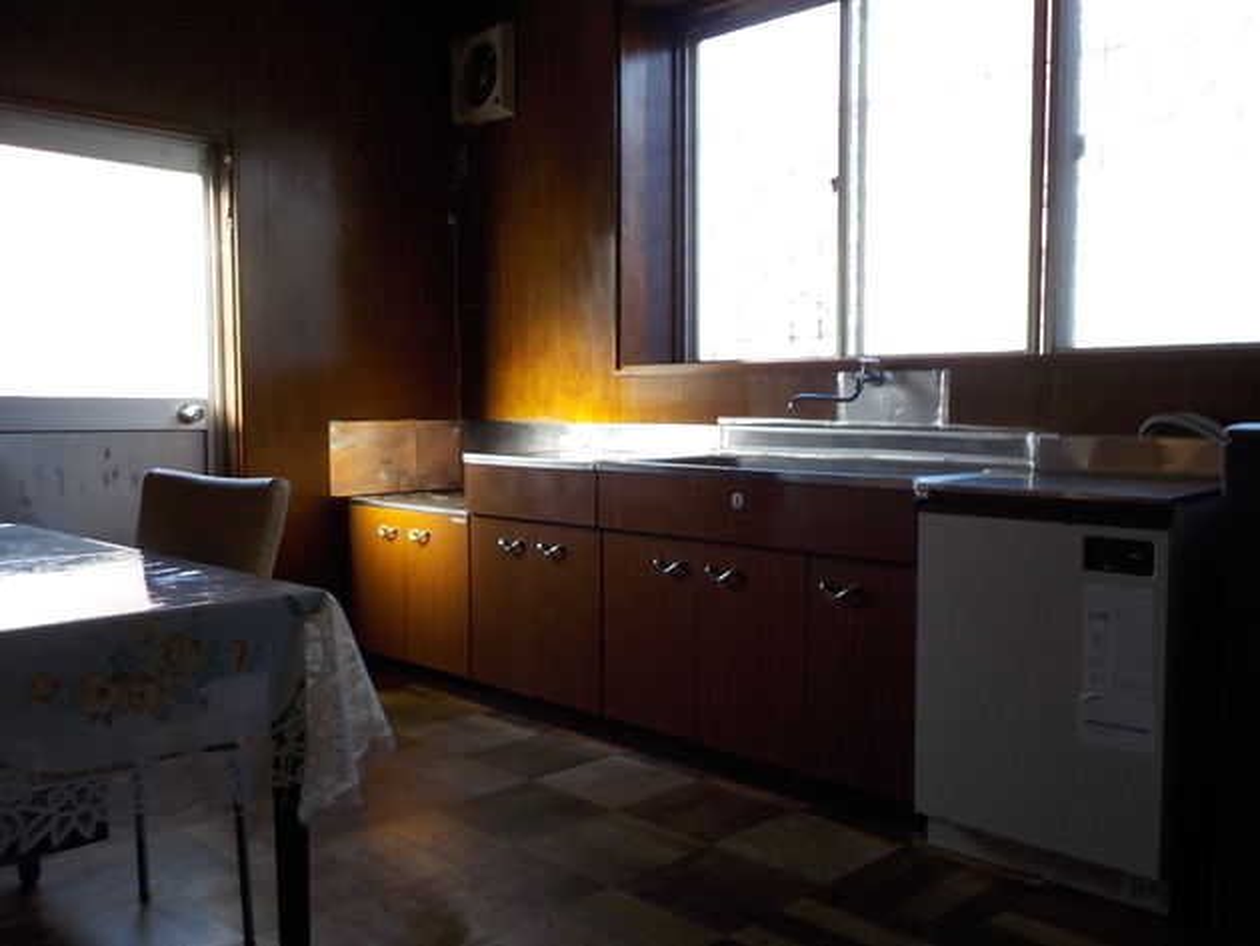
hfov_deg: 59.9
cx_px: 630
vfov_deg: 46.8
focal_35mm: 30
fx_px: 1092
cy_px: 473
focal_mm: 4.1
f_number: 3.3
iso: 125
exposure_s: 1/50
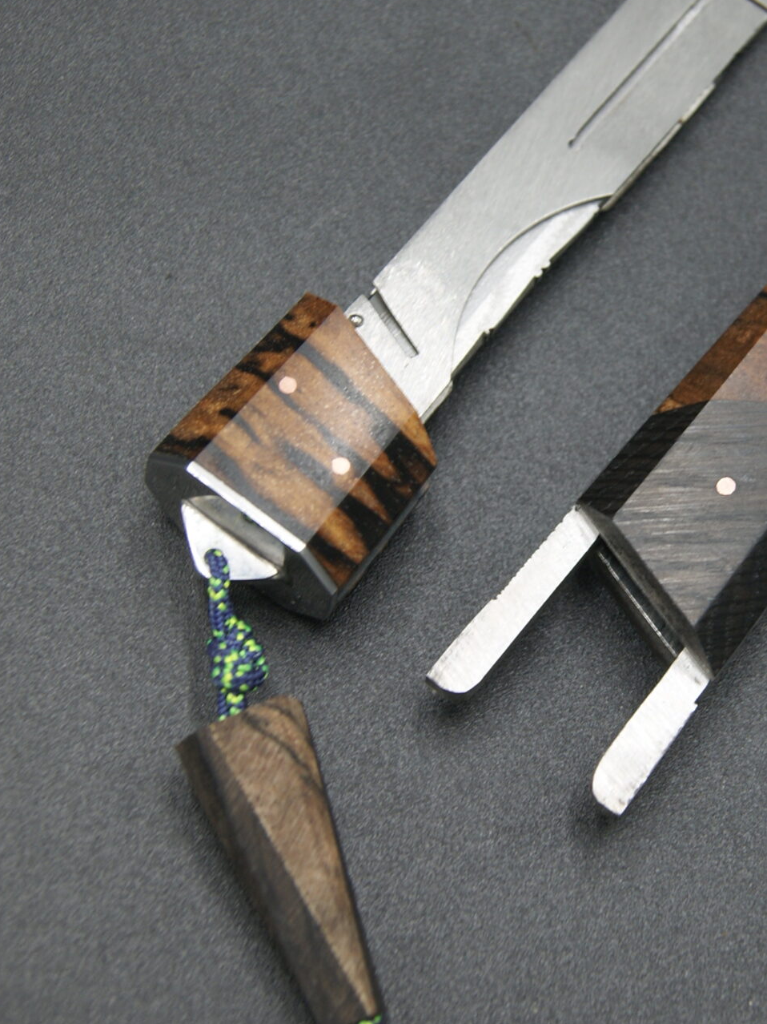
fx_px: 2394
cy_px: 450
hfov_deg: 18.1
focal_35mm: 81
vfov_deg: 24.1
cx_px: 574
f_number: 5
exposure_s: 1/50
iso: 100
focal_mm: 28
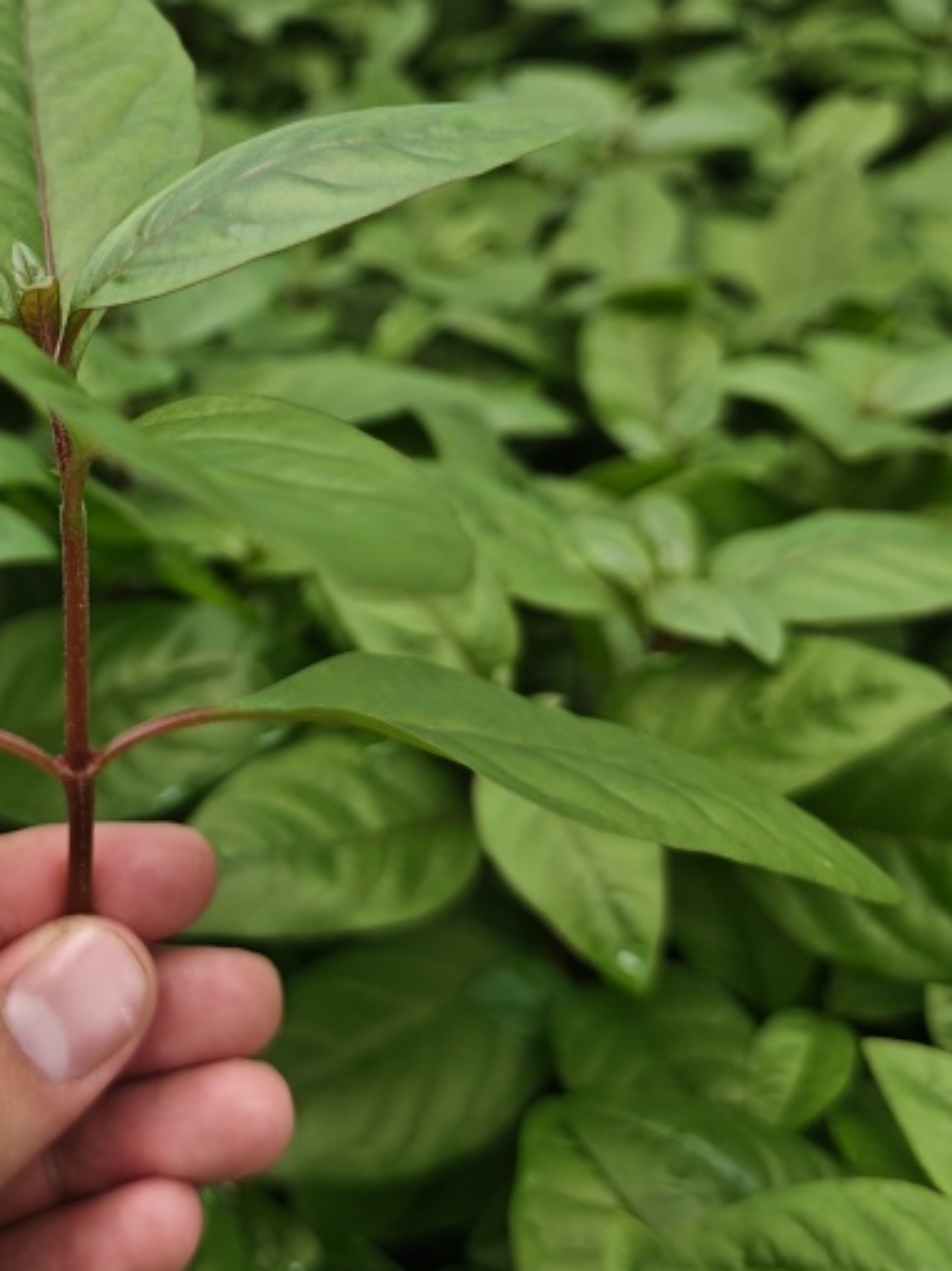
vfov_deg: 38.9
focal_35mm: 48
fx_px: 1761
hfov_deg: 29.1
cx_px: 112
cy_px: 359
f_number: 1.62
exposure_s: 1/190
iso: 50
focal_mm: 6.55
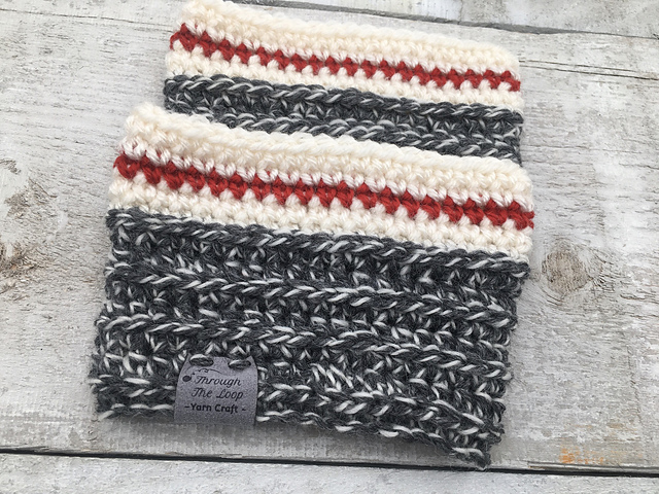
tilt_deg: -68.8
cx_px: 330
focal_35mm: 29
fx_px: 552
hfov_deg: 61.7
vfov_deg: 48.2
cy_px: 247
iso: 25
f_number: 2.2
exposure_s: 1/120
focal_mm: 4.15
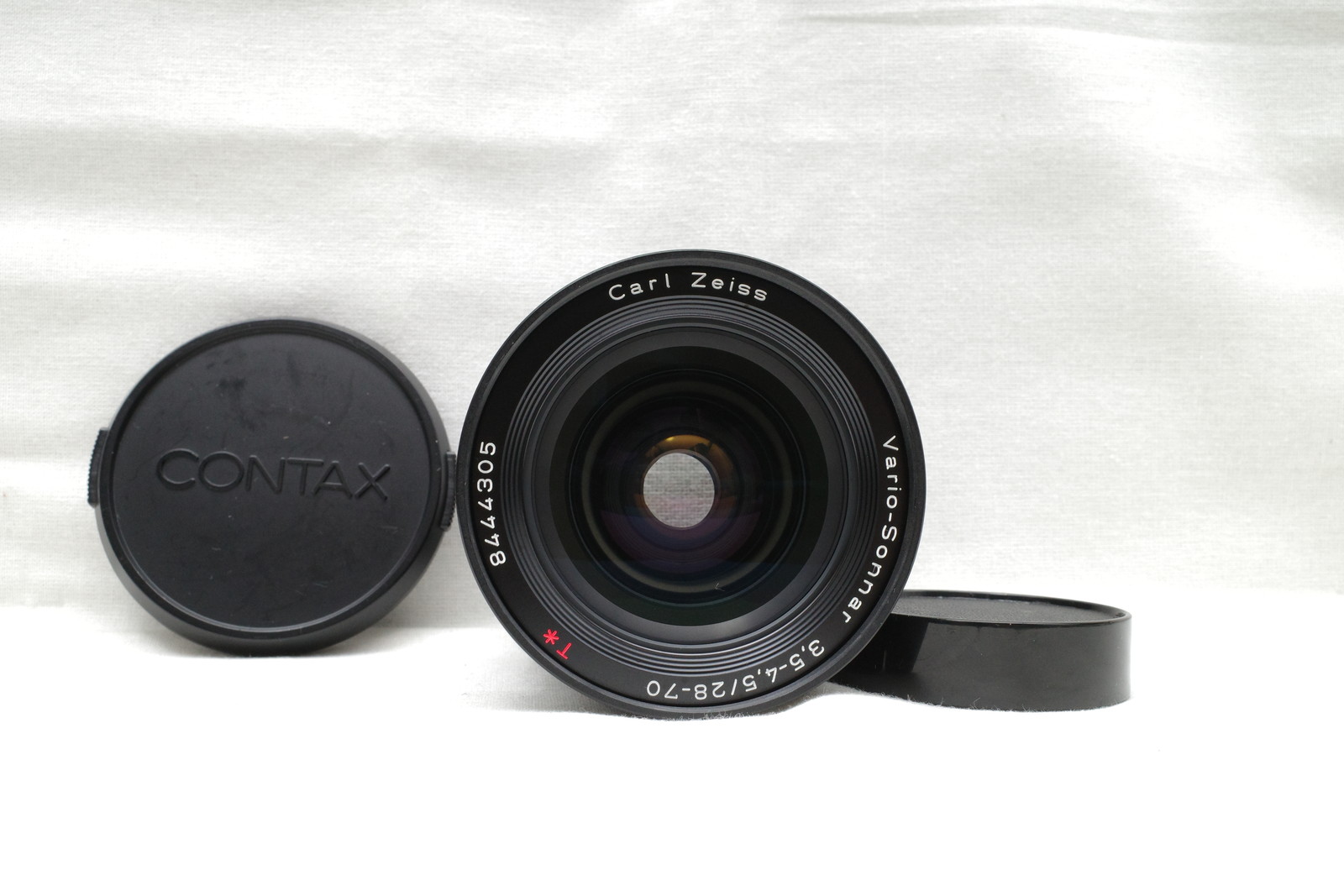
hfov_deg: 54.4
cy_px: 448
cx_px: 672
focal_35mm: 35
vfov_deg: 37.9
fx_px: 1307
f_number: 9
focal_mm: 18.3
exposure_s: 1/30
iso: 1000
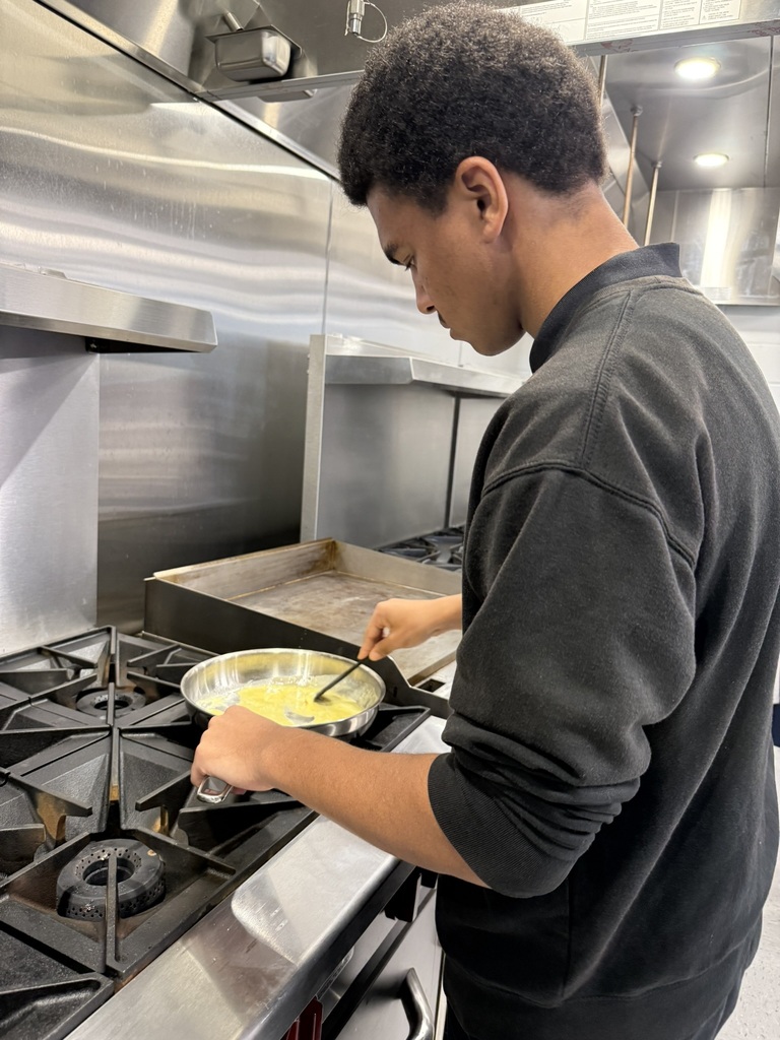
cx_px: 390
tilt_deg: -7.6
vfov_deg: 71.6
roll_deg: -5.8
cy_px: 520
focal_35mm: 24
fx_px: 721
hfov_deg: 56.8
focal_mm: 6.76
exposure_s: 1/60
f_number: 1.78
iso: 250
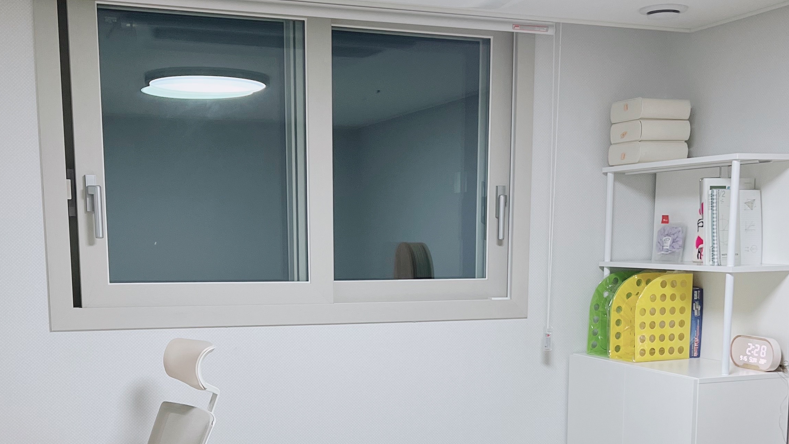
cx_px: 388
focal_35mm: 50
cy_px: 406
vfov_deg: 23.3
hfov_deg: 41.3
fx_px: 1046
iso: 125
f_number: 1.5
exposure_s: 1/121
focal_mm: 5.7
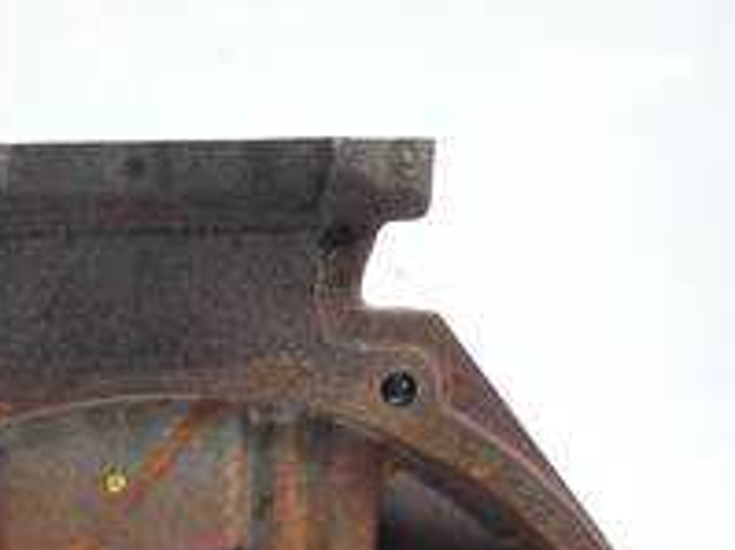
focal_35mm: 58
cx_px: -48
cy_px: 594
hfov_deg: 30.2
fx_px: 1231
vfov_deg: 23.7
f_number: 3.5
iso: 2000
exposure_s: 1/60
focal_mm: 12
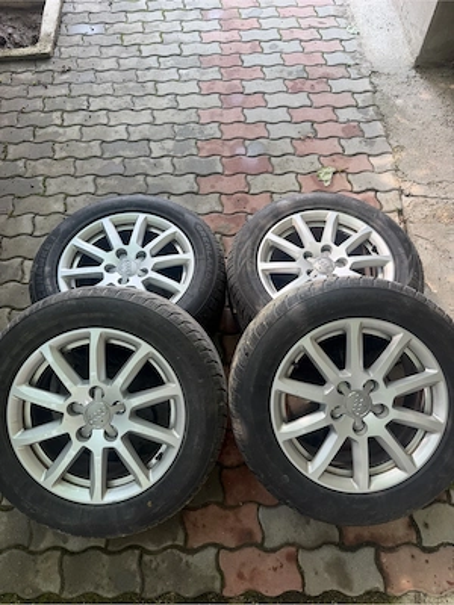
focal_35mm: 24
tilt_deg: -59.2
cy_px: 302
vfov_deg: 71.6
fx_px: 420
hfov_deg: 56.8
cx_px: 227
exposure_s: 1/121
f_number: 1.78
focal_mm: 6.76
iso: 80
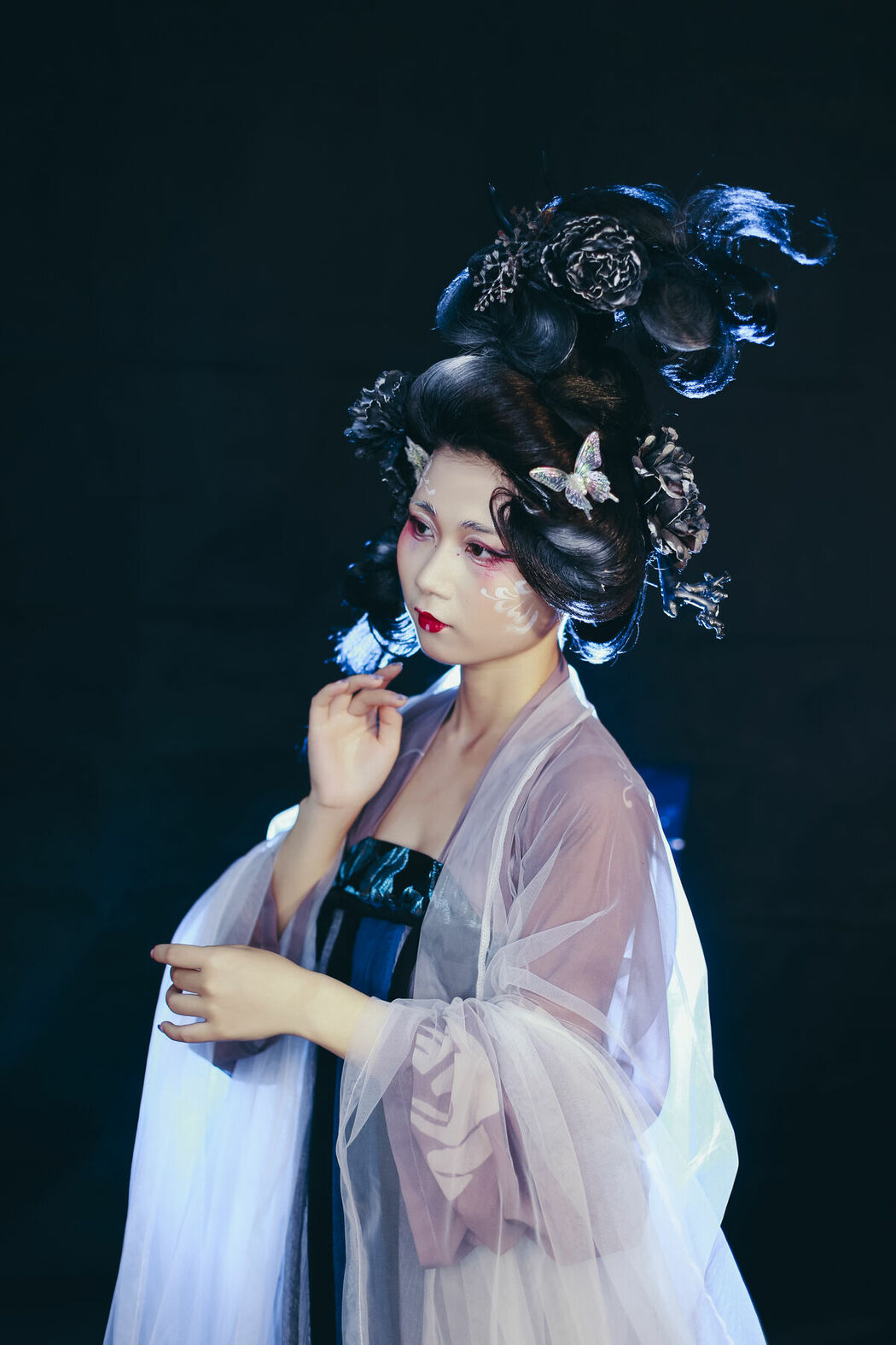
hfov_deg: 27.5
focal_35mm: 49
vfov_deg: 40.3
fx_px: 1829
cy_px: 672
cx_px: 448
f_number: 2
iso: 320
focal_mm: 50
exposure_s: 1/100
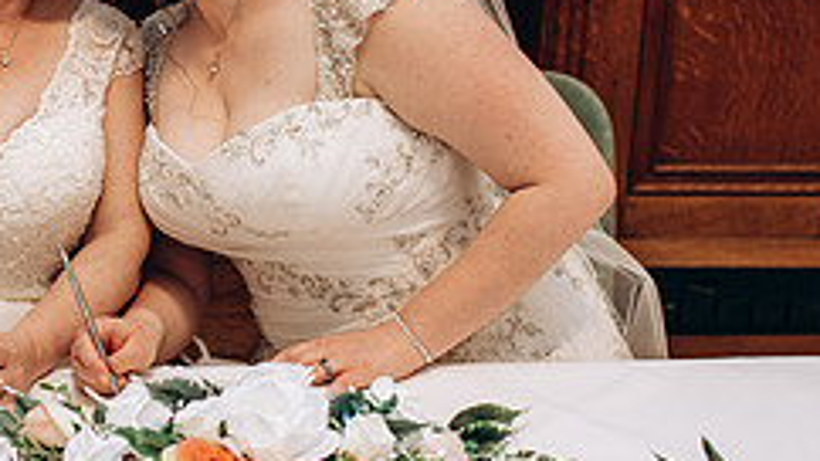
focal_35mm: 90
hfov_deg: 23.3
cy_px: 227
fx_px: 1956
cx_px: 159
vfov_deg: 13.4
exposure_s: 1/80
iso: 250
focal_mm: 35
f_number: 2.5
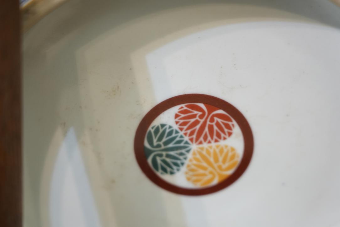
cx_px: 170
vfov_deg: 13.0
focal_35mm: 105
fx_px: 992
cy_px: 114
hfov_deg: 19.5
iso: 2000
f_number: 4
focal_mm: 105
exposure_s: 1/125
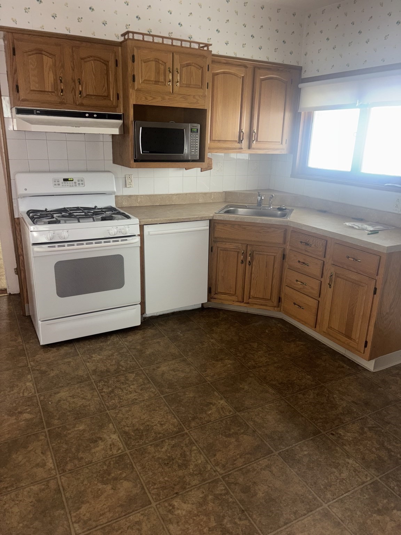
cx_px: 200
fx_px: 402
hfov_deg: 53.1
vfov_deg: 67.3
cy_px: 268
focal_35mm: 26
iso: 100
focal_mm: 5.96
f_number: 1.6
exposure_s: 1/12
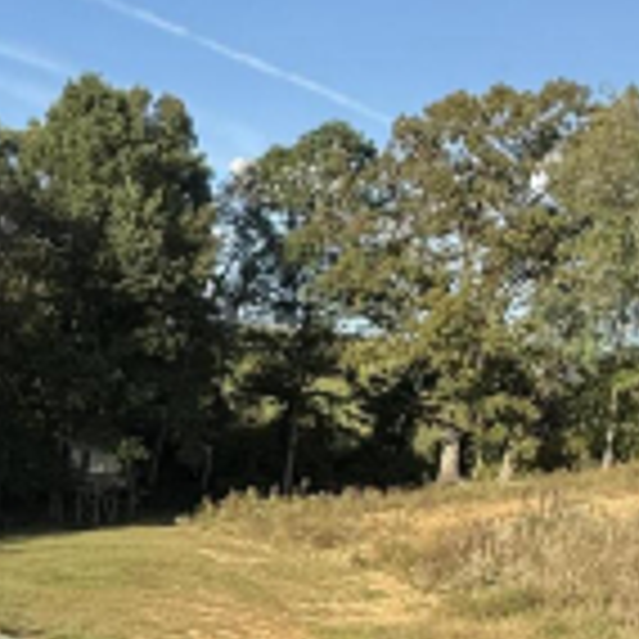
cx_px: -99
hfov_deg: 26.7
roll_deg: -4.0
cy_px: 601
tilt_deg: -8.4
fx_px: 1211
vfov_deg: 28.2
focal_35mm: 58
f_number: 2.2
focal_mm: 2.22
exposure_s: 1/1017
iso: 50
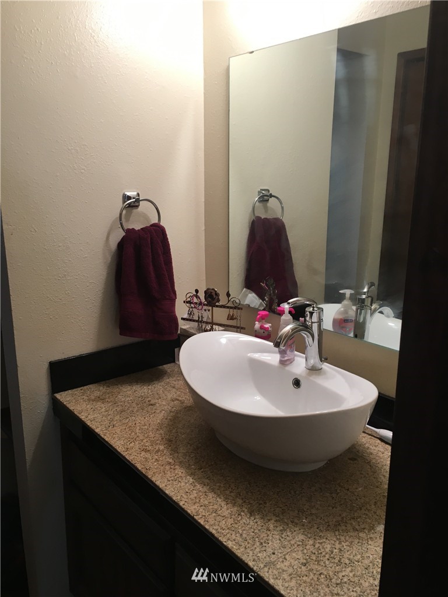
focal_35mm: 29
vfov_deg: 61.7
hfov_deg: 48.2
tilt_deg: -14.9
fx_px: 500
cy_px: 298
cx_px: 224
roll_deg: +0.0
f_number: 2.2
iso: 50
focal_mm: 4.15
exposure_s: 1/30
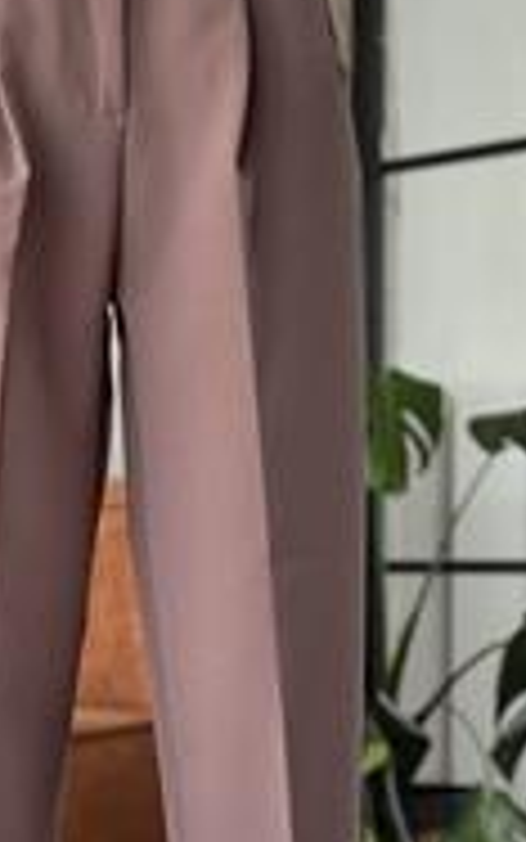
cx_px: 117
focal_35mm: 116
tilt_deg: -0.6
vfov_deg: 17.9
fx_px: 2659
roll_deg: -0.1
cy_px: 599
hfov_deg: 11.3
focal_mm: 6.76
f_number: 1.78
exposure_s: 1/60
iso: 200
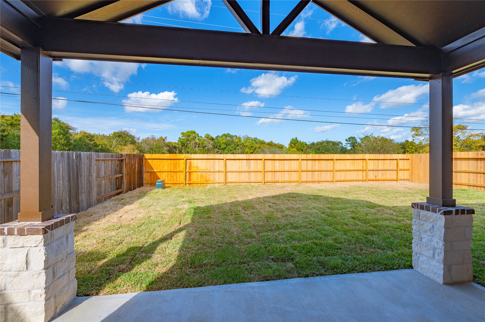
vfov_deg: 77.2
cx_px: 242
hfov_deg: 100.4
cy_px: 161
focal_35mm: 15
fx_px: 202
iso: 125
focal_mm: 15
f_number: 11
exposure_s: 1/125
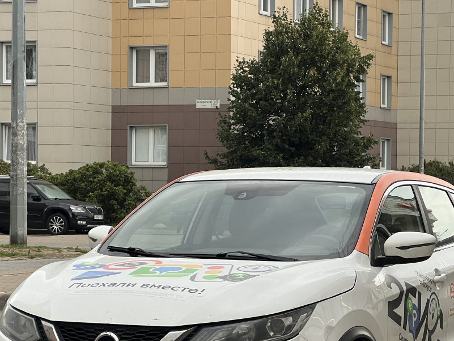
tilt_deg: -1.3
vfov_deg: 11.8
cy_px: 259
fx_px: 1640
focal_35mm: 125
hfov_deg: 15.8
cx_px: 268
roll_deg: +0.3
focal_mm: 9
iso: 64
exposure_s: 1/99
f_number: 2.8
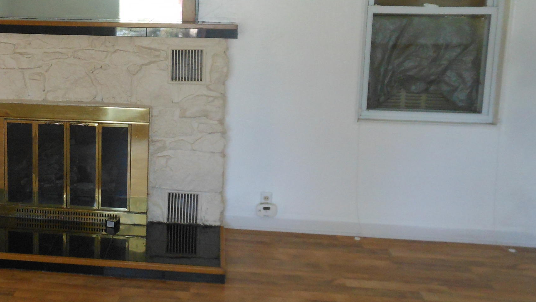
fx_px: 682
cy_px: 63
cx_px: 97
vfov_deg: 24.6
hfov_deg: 40.9
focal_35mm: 48
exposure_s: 1/30
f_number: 3.2
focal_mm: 4.5
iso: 250
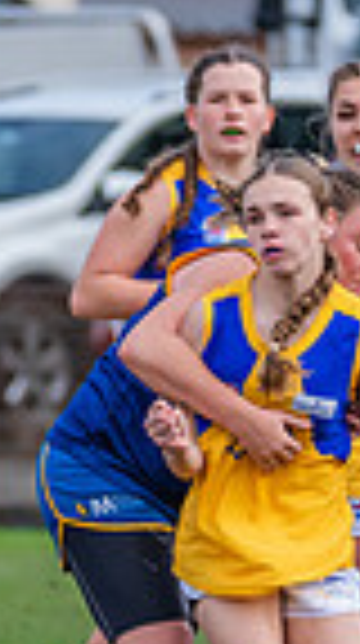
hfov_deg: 0.9
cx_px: 211
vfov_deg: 1.5
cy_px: 737
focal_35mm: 1418
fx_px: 24164
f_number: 5.6
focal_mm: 300
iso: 800
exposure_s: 1/1600
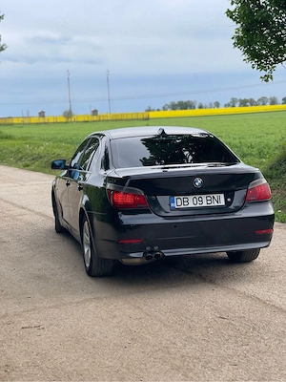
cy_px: 191
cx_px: 143
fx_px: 705
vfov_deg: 30.3
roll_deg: +3.0
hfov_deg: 22.9
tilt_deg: -6.5
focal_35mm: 64
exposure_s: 1/266
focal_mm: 7.5
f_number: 2.2
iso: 25
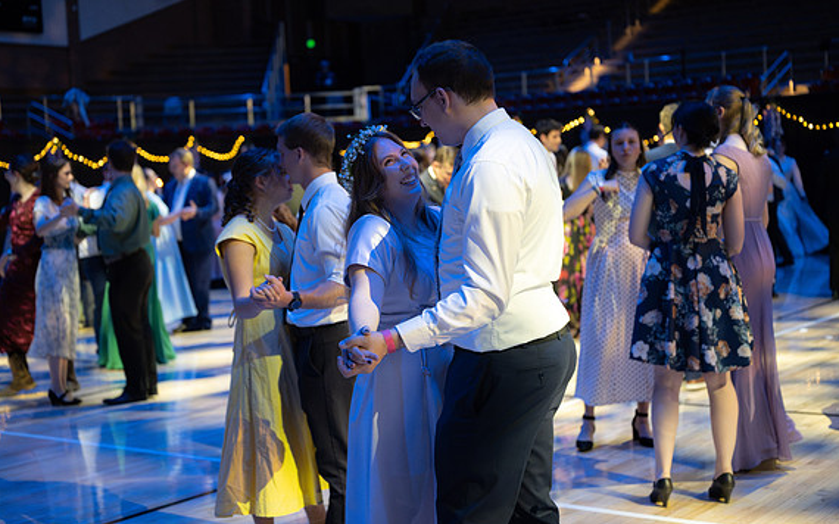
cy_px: 249
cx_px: 422
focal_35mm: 55
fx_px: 1257
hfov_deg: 36.9
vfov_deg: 23.5
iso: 2500
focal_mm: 53
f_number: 2.8
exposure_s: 1/100
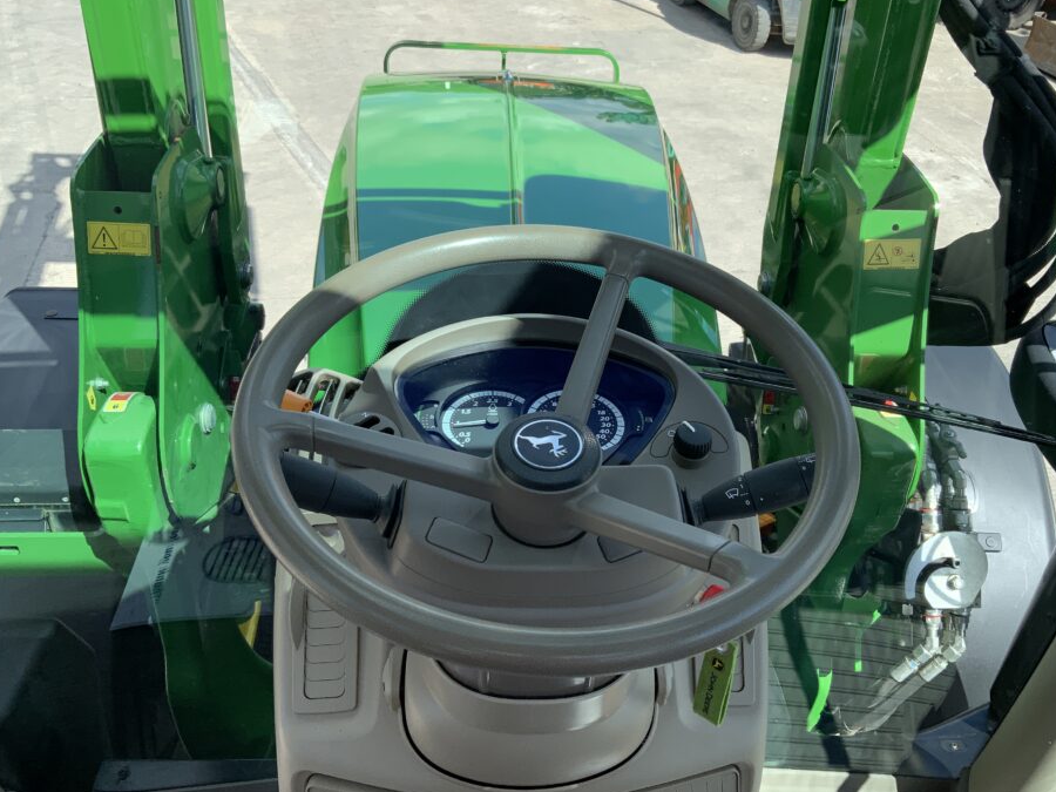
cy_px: 367
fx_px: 1007
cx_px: 573
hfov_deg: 55.3
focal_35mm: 33
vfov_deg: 42.9
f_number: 1.8
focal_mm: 3
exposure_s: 1/691
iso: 16
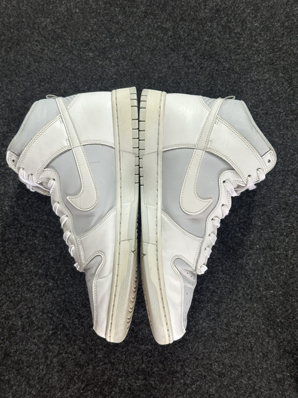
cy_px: 199
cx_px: 149
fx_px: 551
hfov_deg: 30.3
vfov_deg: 39.7
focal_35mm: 48
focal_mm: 6.86
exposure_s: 1/50
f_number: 1.78
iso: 125
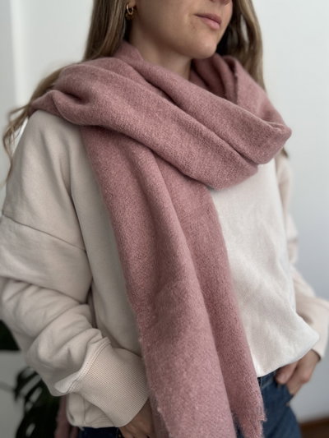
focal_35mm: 30
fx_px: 380
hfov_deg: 46.8
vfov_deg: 60.0
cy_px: 219
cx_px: 164
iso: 64
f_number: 1.9
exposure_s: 1/121
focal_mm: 2.69
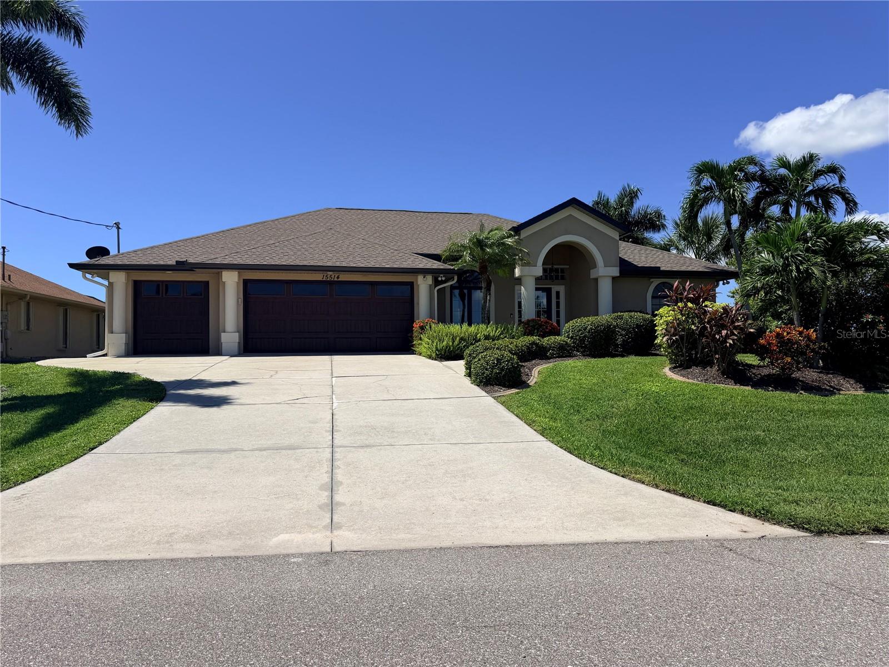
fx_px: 616
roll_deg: +0.3
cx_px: 444
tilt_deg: +1.3
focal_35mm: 24
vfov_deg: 56.8
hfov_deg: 71.6
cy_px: 334
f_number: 1.78
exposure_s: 1/9091
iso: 80
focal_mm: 6.76
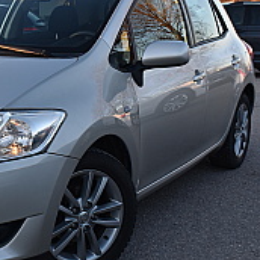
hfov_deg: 23.4
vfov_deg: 24.3
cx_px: 6
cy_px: 105
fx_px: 603
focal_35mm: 71
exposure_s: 1/125
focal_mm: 24
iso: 400
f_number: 8
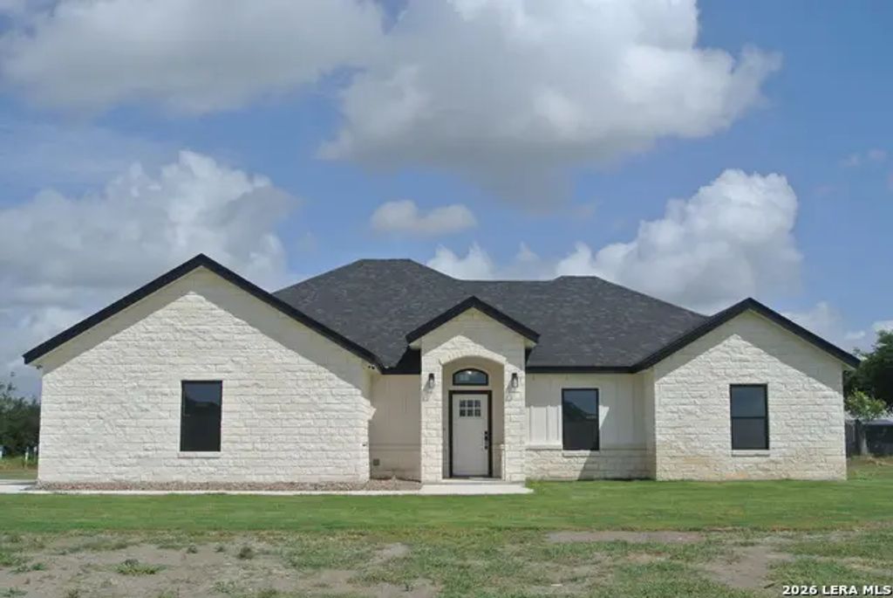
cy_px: 299
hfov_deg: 44.5
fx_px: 1093
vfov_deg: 30.6
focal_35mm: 44
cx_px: 446
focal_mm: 16.3
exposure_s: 1/1000
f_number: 5.6
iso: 100
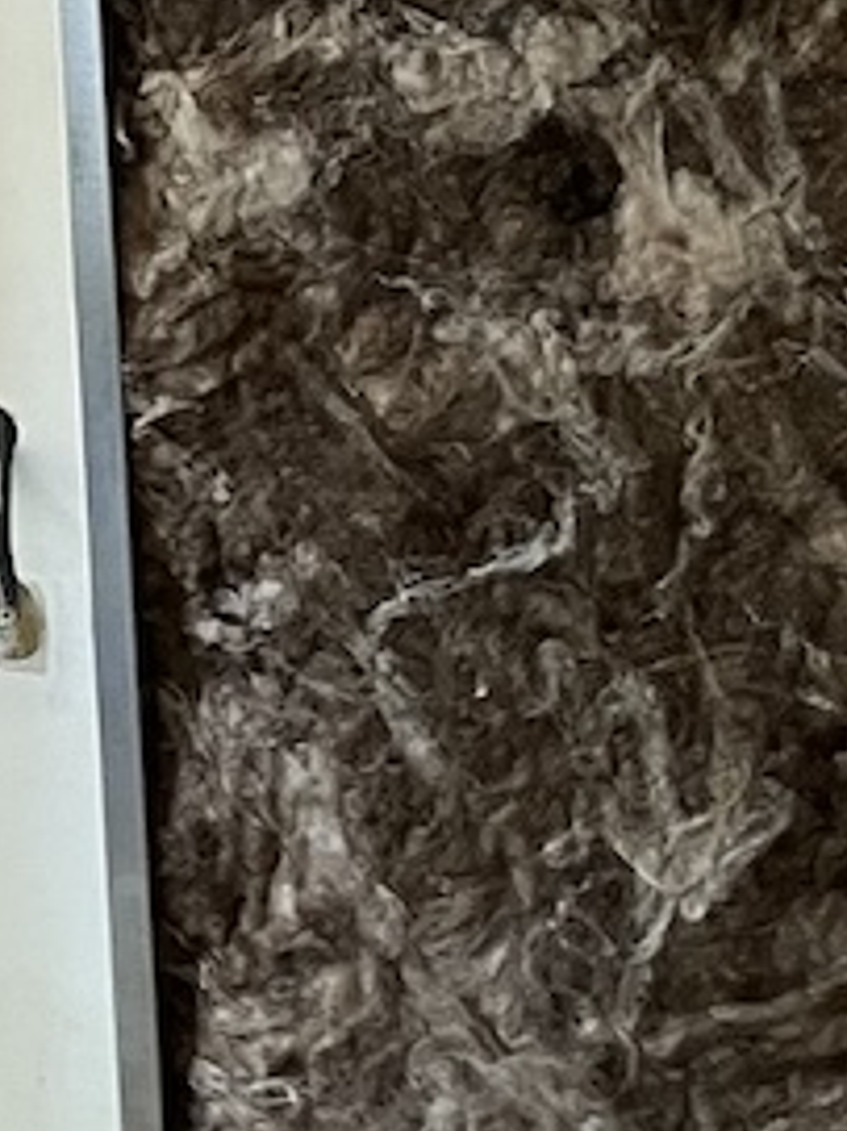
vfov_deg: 13.6
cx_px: -622
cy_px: -837
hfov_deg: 10.7
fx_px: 4277
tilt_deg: +3.2
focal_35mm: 131
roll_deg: +2.3
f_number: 1.6
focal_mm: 4.2
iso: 125
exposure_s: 1/68
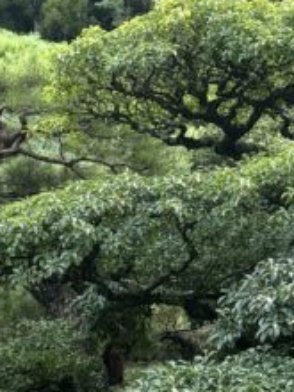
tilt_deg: -3.8
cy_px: 576
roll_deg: +1.3
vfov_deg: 15.2
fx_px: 1370
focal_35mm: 121
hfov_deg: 11.7
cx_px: -162
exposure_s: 1/446
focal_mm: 5.96
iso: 50
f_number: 1.6
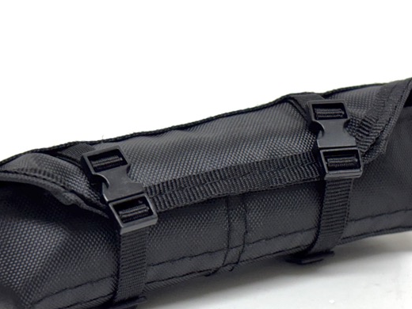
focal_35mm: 84
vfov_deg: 17.5
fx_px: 1000
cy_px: 218
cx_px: 193
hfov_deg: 23.3
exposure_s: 1/100
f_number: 1.6
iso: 40
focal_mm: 5.96
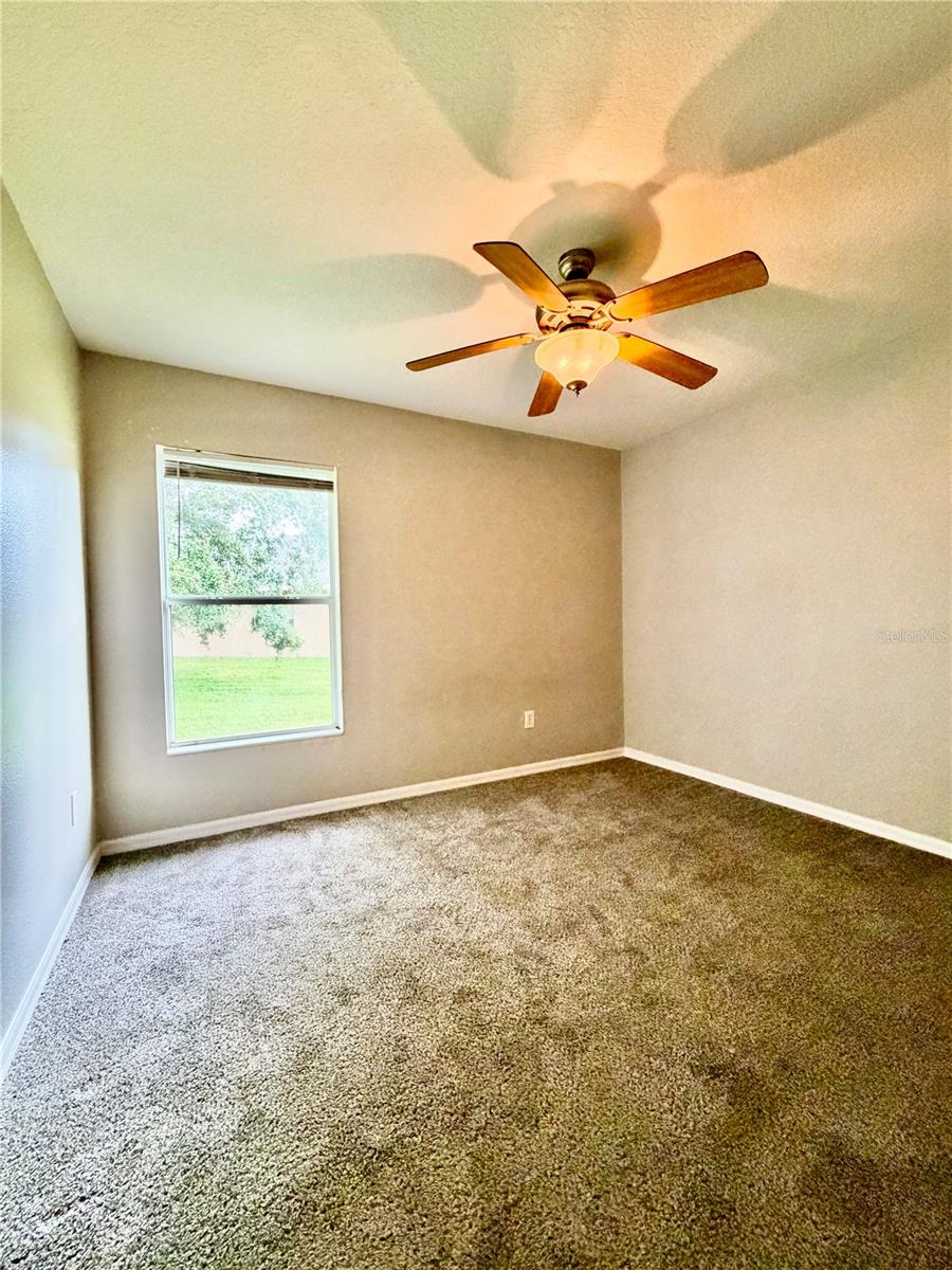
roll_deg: +0.8
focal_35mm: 14
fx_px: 513
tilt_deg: -1.6
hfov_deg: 85.7
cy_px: 635
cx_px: 476
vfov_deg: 102.1
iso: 500
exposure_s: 1/60
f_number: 2.2
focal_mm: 2.22
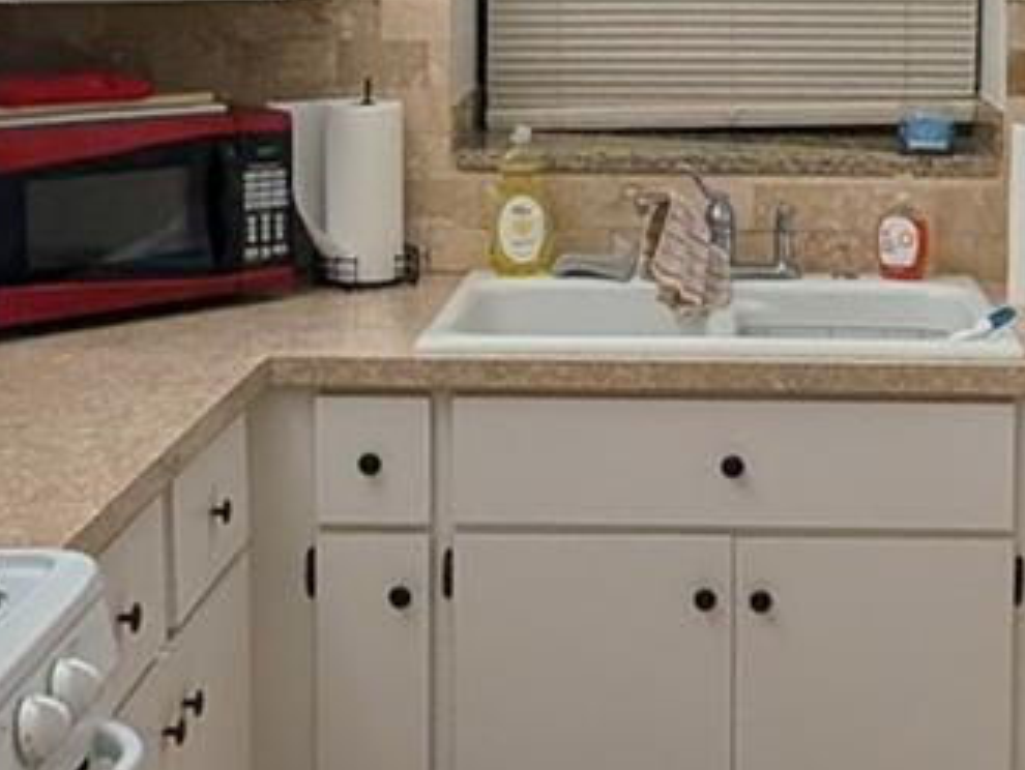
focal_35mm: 58
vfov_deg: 24.4
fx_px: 1719
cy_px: 56
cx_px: 721
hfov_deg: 32.8
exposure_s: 1/154
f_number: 1.7
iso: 43
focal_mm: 2.02
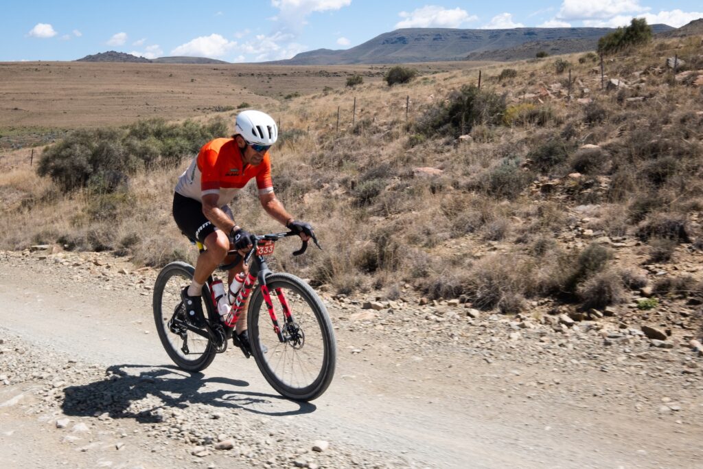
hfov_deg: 50.6
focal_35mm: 38
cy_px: 229
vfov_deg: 35.0
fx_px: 743
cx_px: 339
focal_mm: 22.9
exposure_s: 1/250
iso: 400
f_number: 14
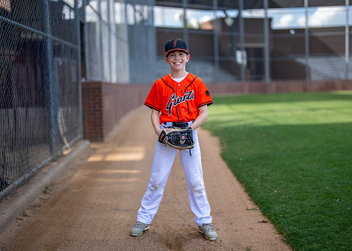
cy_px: 130
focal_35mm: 56
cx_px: 181
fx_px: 561
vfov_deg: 25.3
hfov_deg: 34.9
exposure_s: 1/2500
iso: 125
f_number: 1.2
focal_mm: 50
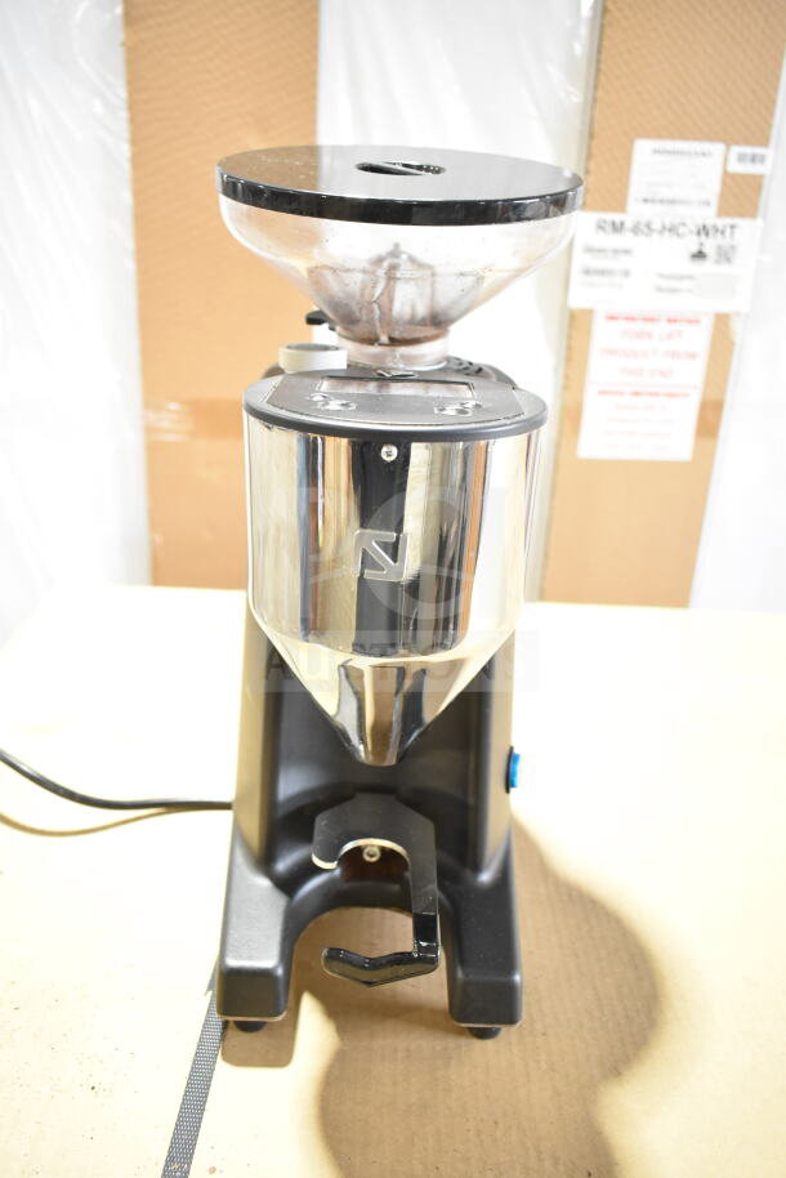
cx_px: 393
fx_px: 982
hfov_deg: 43.6
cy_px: 589
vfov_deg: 61.9
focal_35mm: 30
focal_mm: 20
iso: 1600
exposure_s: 1/60
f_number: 4
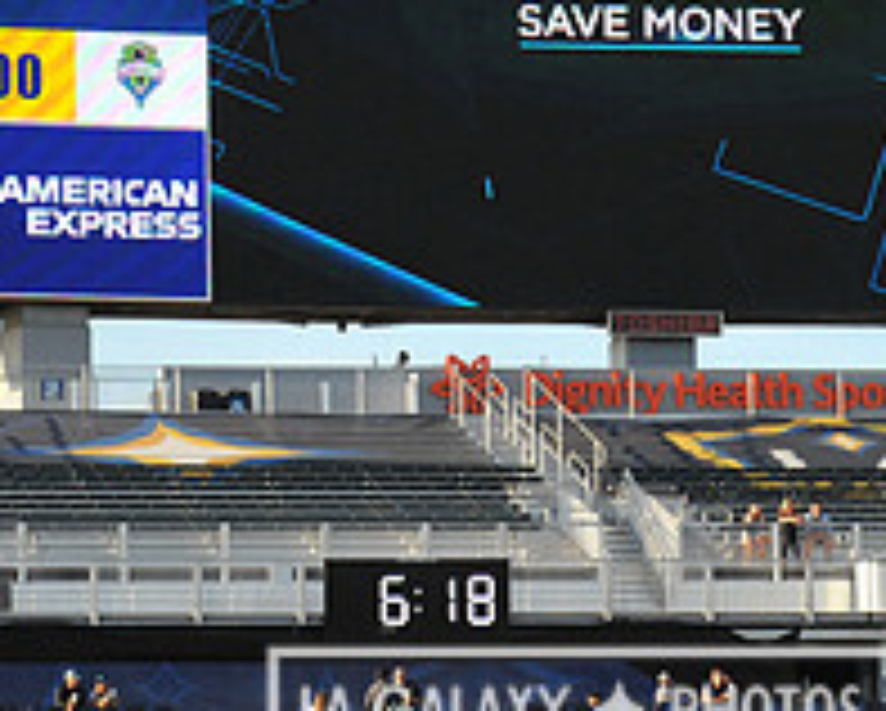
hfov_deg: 6.7
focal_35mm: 290
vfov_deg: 5.3
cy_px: 32
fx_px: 7612
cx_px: 585
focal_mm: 105
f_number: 14
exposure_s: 1/800
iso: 1600
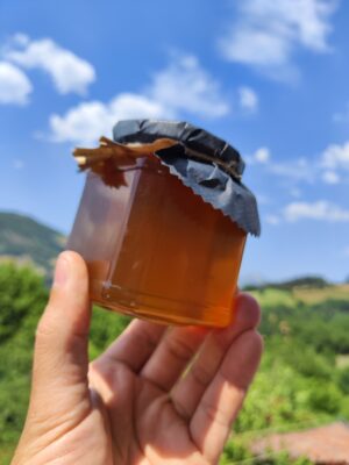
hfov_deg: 56.8
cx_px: 174
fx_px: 323
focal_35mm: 24
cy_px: 232
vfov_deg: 71.6
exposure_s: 1/2419
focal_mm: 5.59
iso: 50
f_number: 1.88
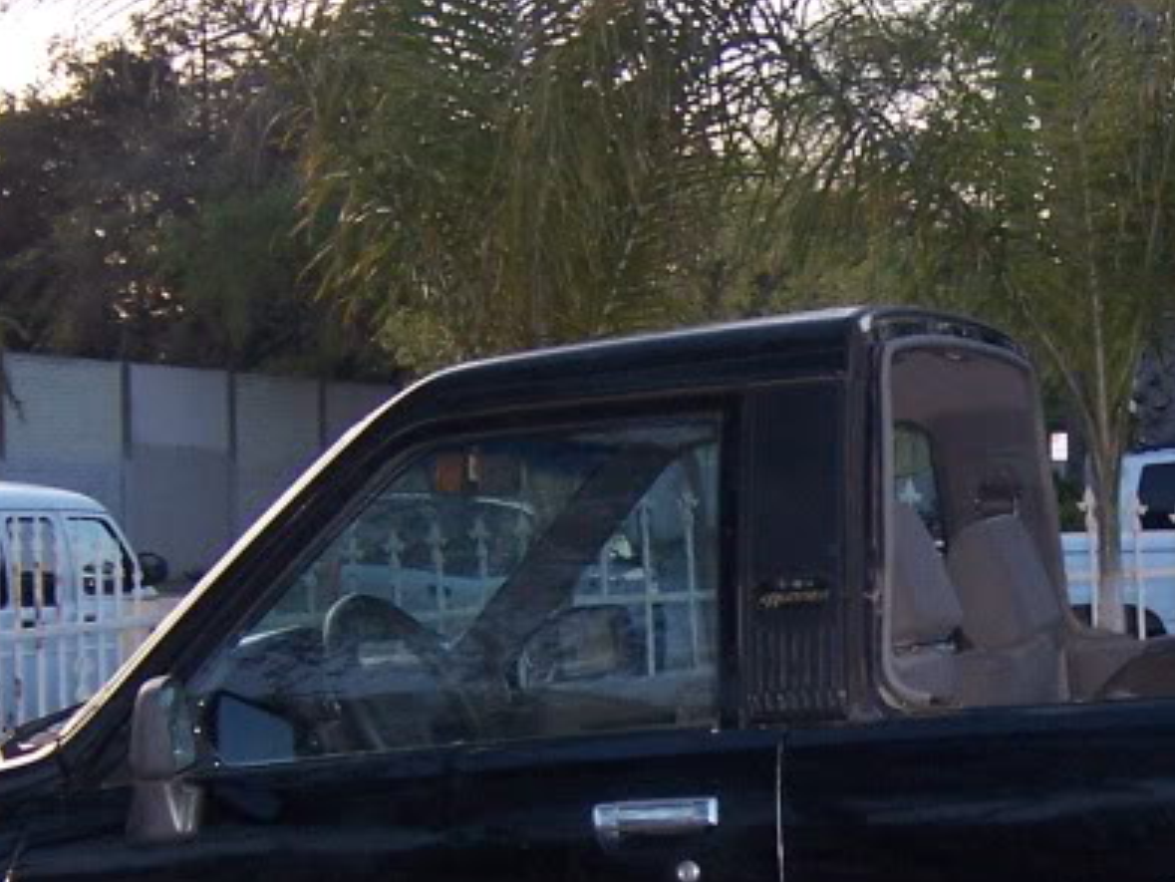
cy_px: 682
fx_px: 2920
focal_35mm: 86
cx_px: 1058
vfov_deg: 17.1
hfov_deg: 22.2
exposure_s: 1/60
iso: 140
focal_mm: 5.5
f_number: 2.8
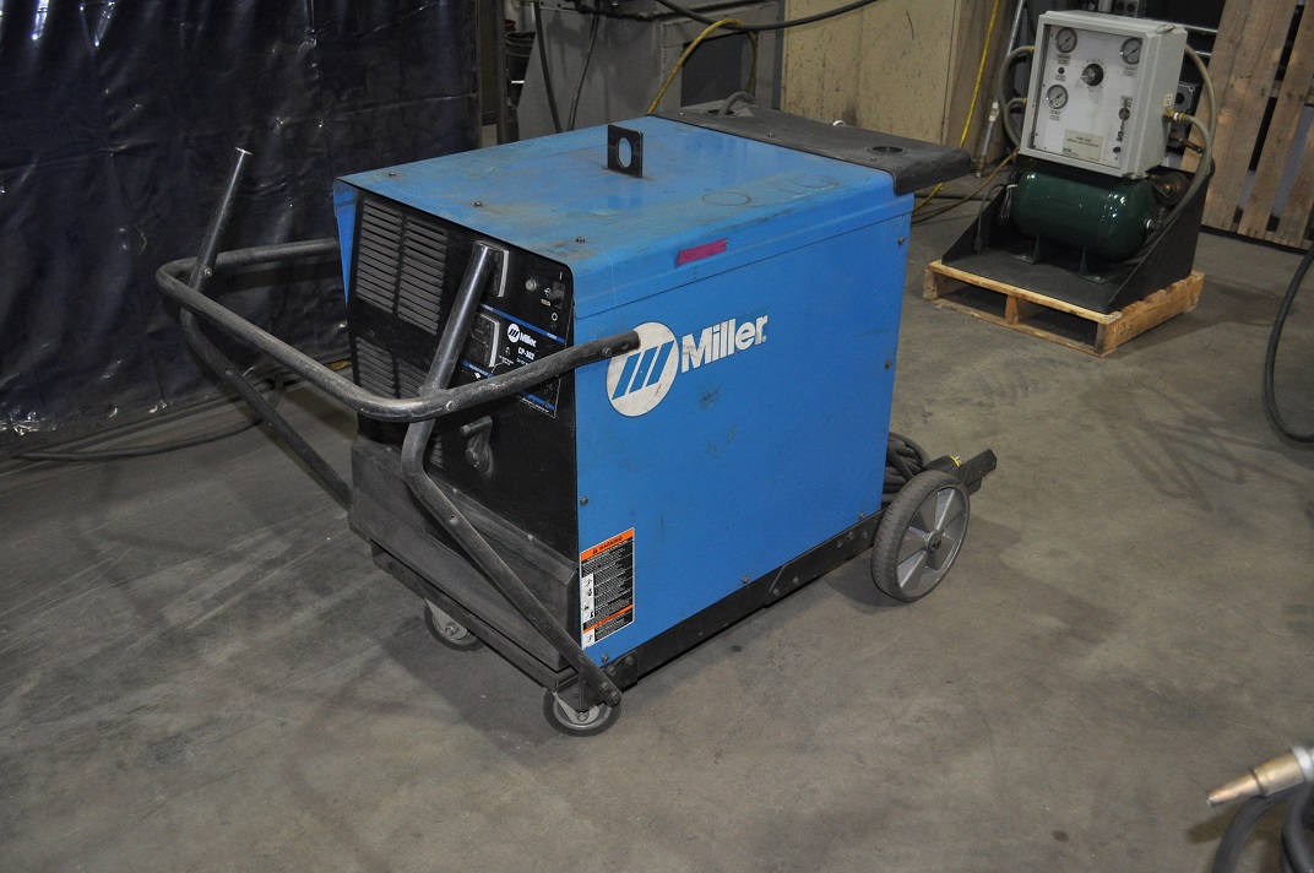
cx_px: 657
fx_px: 1203
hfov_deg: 57.3
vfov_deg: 39.9
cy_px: 436
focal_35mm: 33
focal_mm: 22
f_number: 4
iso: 800
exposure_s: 1/60
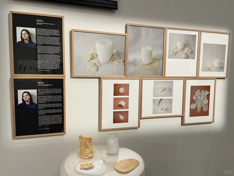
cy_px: 88
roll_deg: -1.0
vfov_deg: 53.1
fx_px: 176
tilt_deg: -4.7
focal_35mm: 26
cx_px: 117
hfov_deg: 67.3
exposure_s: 1/50
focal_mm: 4.2
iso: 100
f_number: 1.6
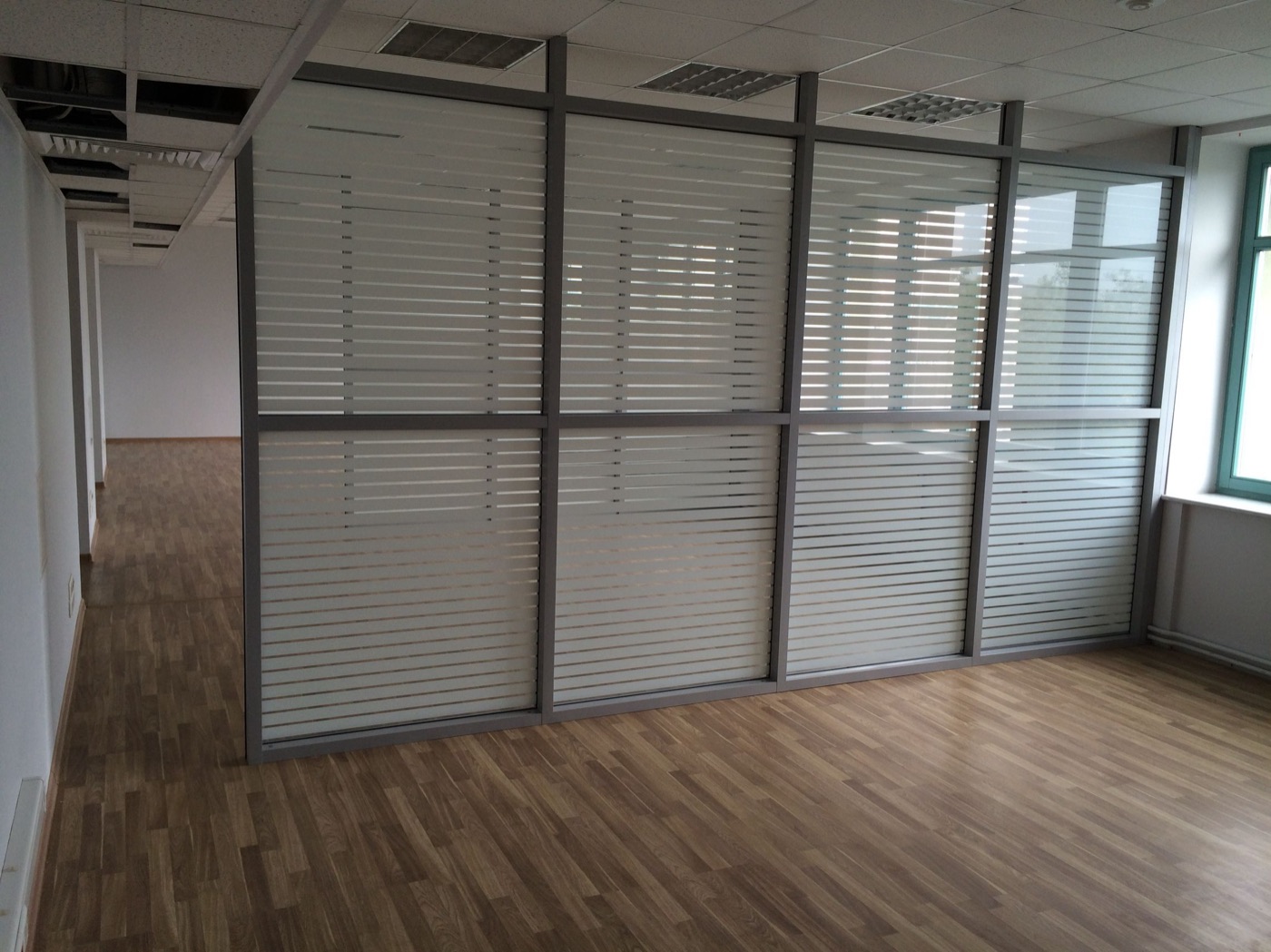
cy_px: 476
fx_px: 1064
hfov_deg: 61.7
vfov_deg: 48.2
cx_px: 636
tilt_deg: -7.3
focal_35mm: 29
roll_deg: -2.3
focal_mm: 4.15
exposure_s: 1/100
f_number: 2.2
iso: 50
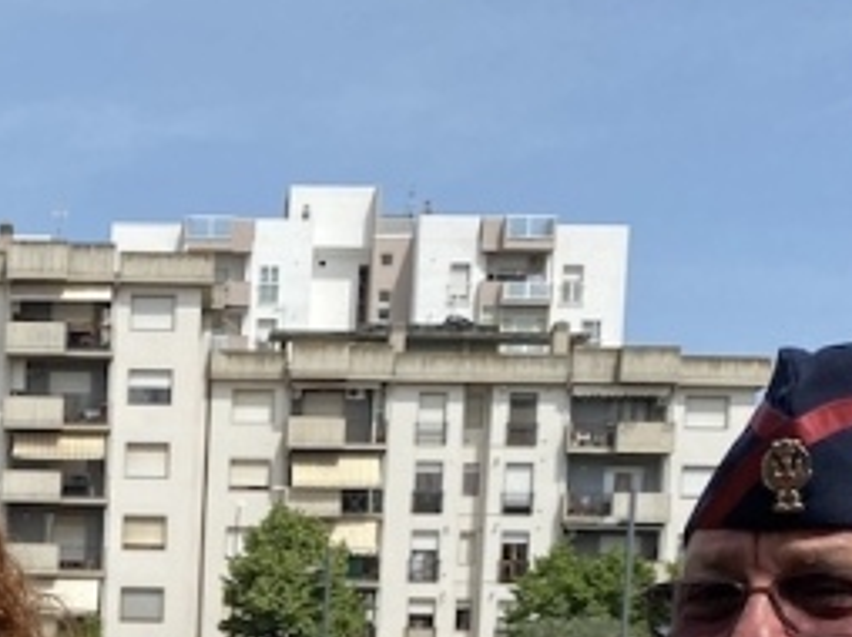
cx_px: -10
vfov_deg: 16.8
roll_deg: -1.9
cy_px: 848
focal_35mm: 82
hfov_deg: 22.9
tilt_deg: -6.4
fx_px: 2016
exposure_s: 1/3125
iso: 32
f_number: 1.8
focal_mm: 4.25
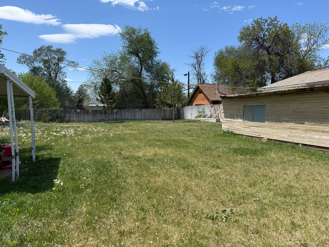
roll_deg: +1.0
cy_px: 124
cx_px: 164
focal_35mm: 24
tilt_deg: -2.3
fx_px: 228
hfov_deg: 71.6
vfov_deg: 56.8
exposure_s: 1/3425
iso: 100
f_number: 1.78
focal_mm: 6.76
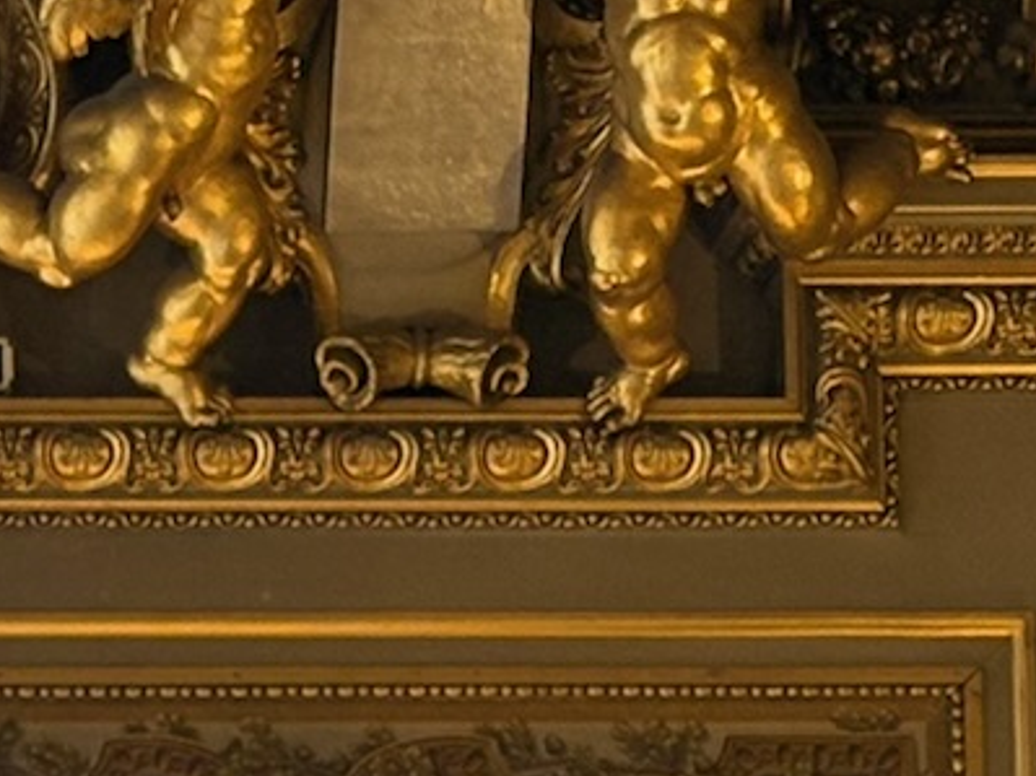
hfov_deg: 7.3
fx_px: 7988
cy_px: 1492
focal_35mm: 267
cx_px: -639
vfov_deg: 5.5
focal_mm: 5.96
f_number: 1.6
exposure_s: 1/33
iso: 100
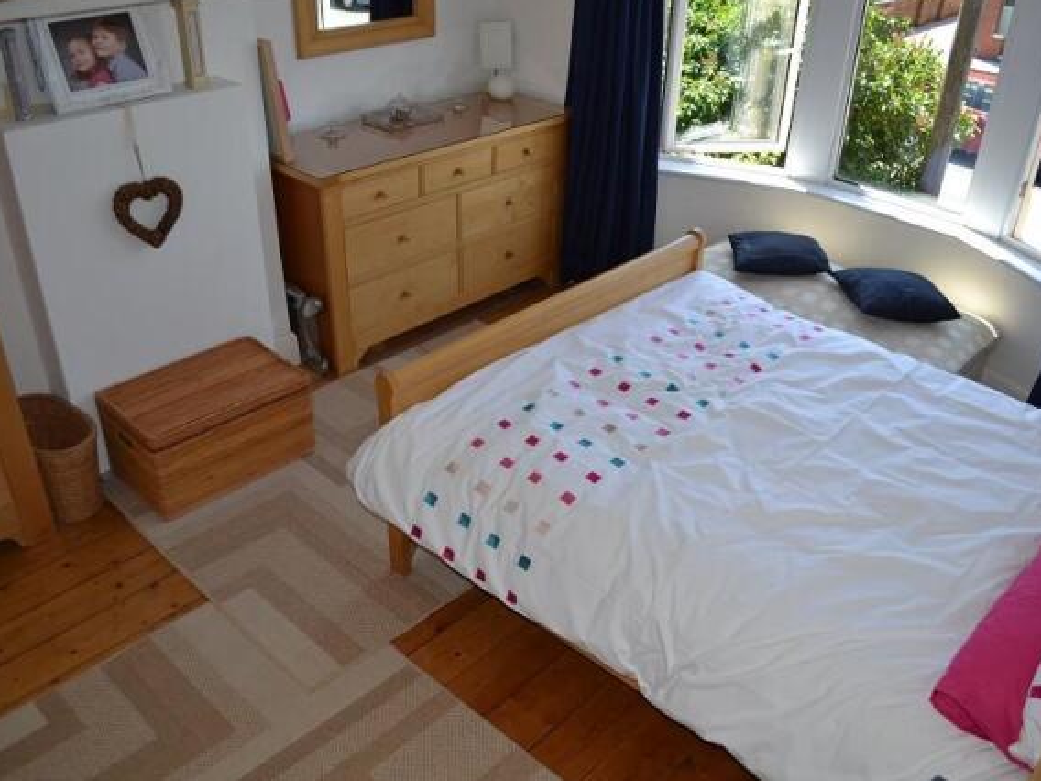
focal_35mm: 30
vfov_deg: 46.8
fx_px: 902
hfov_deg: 59.9
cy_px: 390
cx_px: 564
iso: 100
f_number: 3.5
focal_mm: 18
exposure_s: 1/125
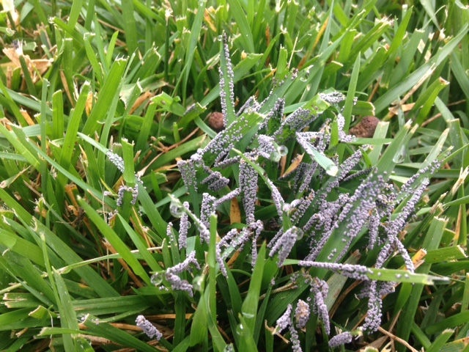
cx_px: 234
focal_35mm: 33
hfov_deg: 55.4
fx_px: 447
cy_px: 176
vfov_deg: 42.9
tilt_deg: -52.8
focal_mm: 4.12
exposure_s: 1/120
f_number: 2.4
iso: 64
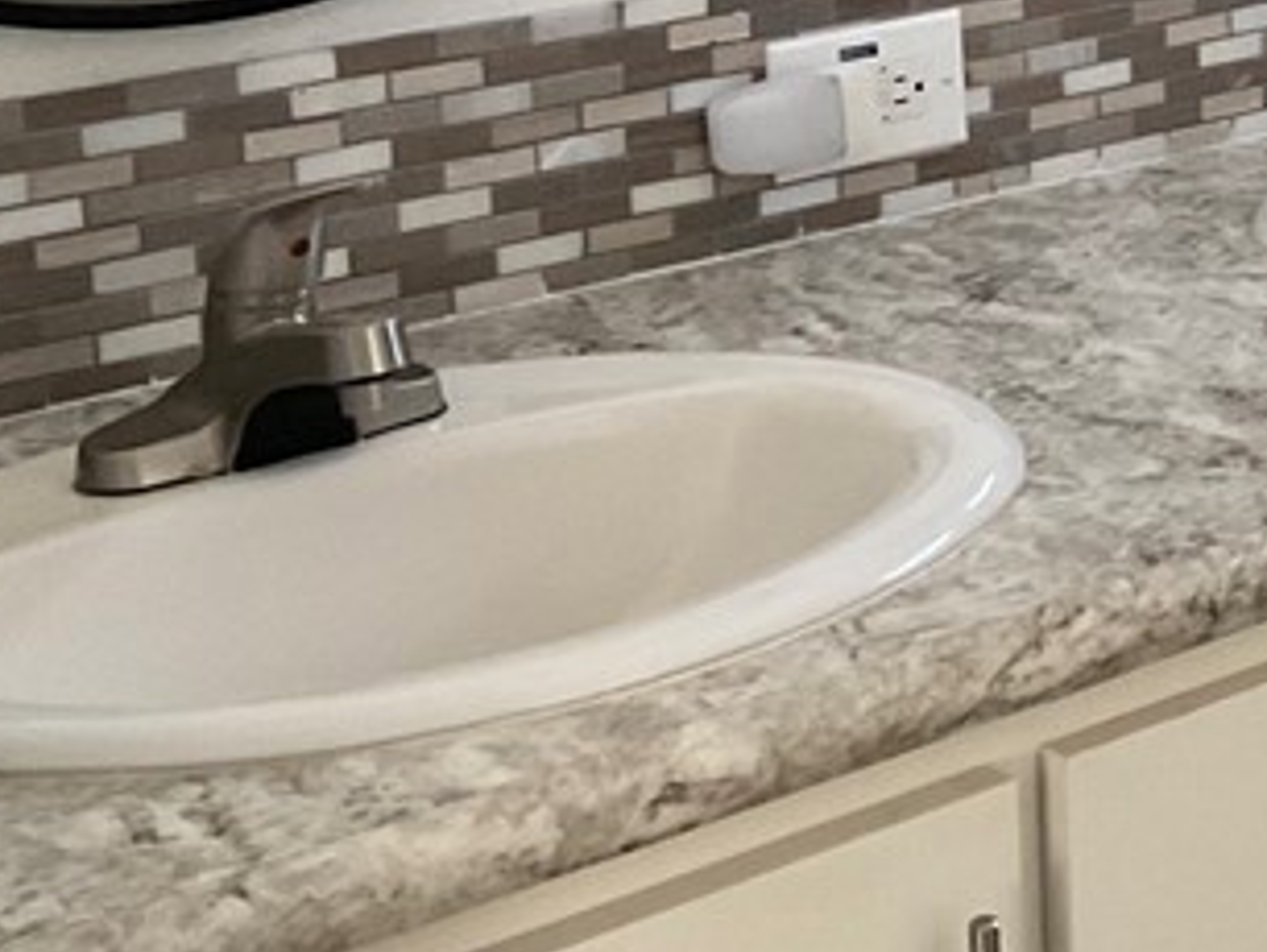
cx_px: 1859
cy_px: -103
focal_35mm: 97
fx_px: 3553
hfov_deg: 18.2
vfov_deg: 14.9
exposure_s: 1/40
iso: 200
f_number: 1.8
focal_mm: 3
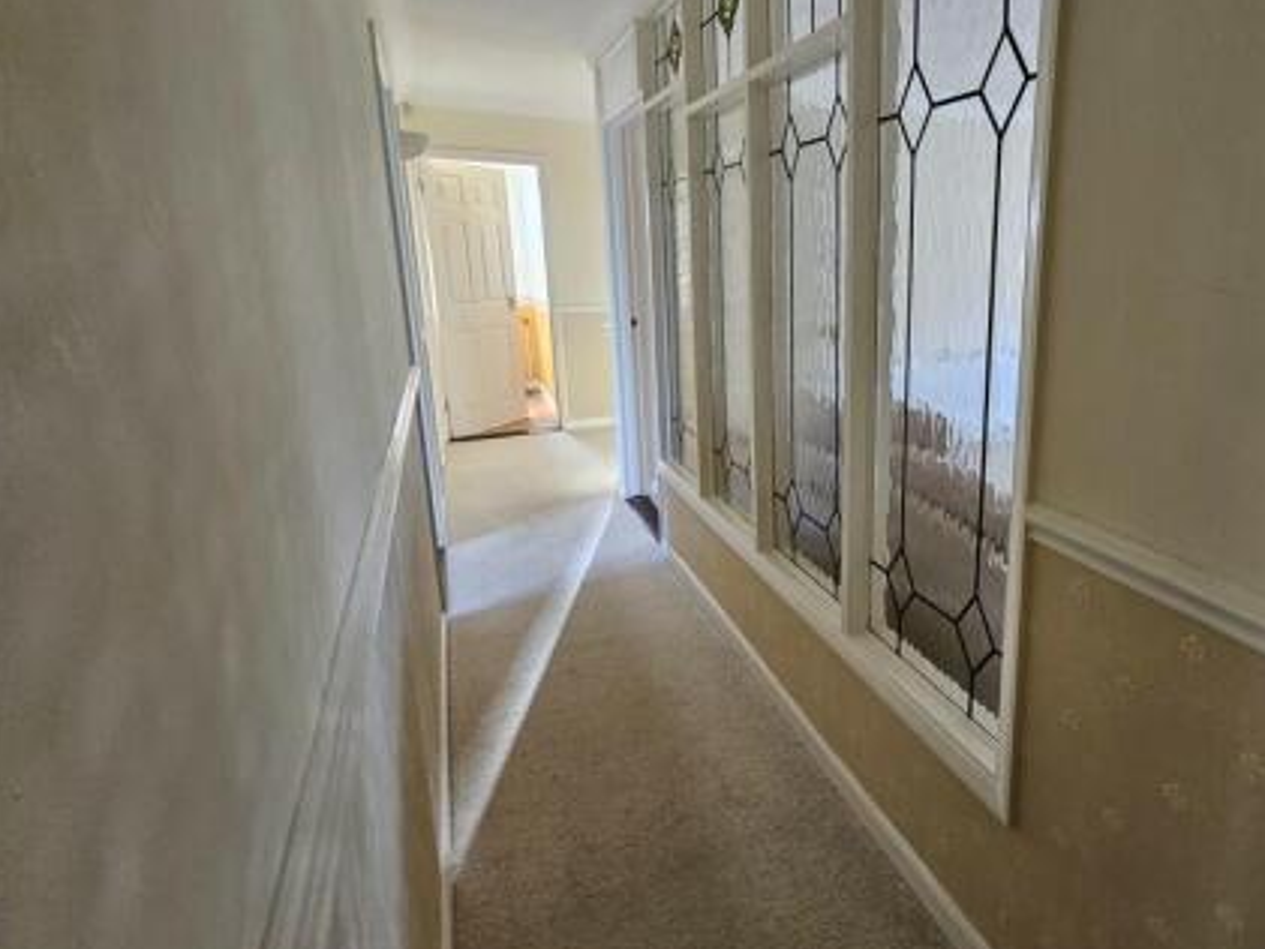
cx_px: 852
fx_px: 658
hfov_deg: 84.4
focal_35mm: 18
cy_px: 401
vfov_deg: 71.2
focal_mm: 1.74
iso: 250
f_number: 2.2
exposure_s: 1/60
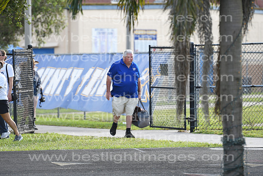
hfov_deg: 6.9
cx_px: 132
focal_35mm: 300
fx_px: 2192
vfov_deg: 4.6
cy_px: 88
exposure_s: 1/640
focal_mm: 200
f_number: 4
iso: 200
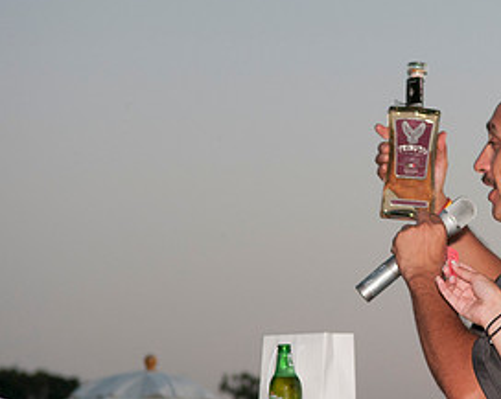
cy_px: 223
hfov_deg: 11.6
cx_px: 519
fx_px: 2444
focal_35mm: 165
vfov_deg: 9.3
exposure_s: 1/60
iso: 450
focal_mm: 55
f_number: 5
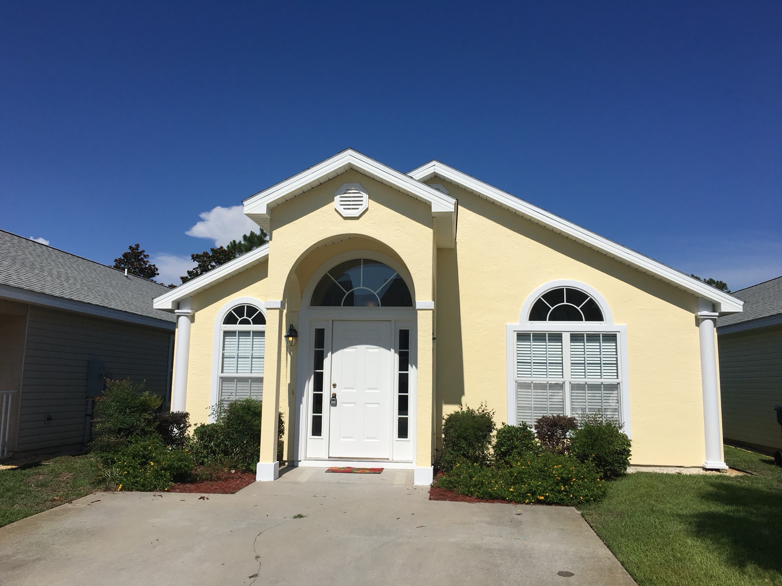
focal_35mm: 29
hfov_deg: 61.7
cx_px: 391
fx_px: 655
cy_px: 293
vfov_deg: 48.2
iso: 25
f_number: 2.2
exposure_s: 1/5128
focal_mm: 4.15
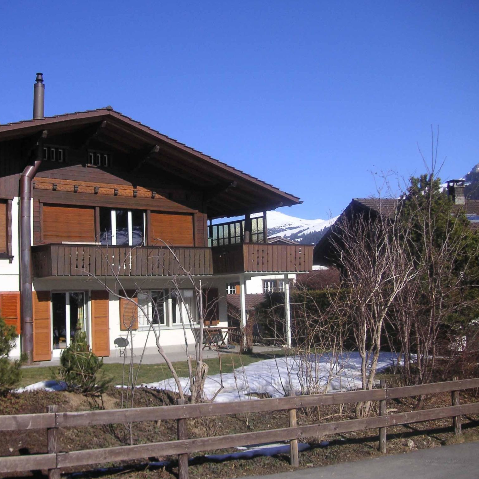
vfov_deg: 38.3
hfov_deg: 38.2
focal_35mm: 44
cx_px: 188
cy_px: 241
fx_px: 689
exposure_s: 1/180
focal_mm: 6.1
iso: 50
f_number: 6.7
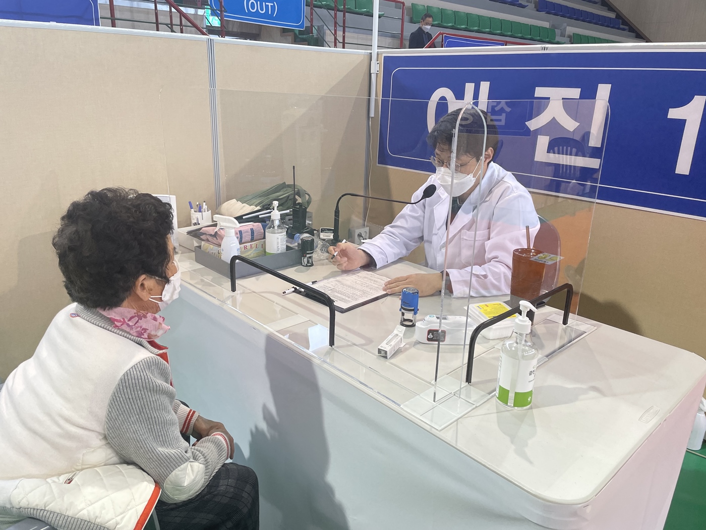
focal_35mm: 26
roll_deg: -1.5
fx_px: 530
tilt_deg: -18.6
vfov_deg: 53.1
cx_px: 353
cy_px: 265
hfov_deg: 67.3
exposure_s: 1/120
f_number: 1.6
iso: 64
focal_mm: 4.2
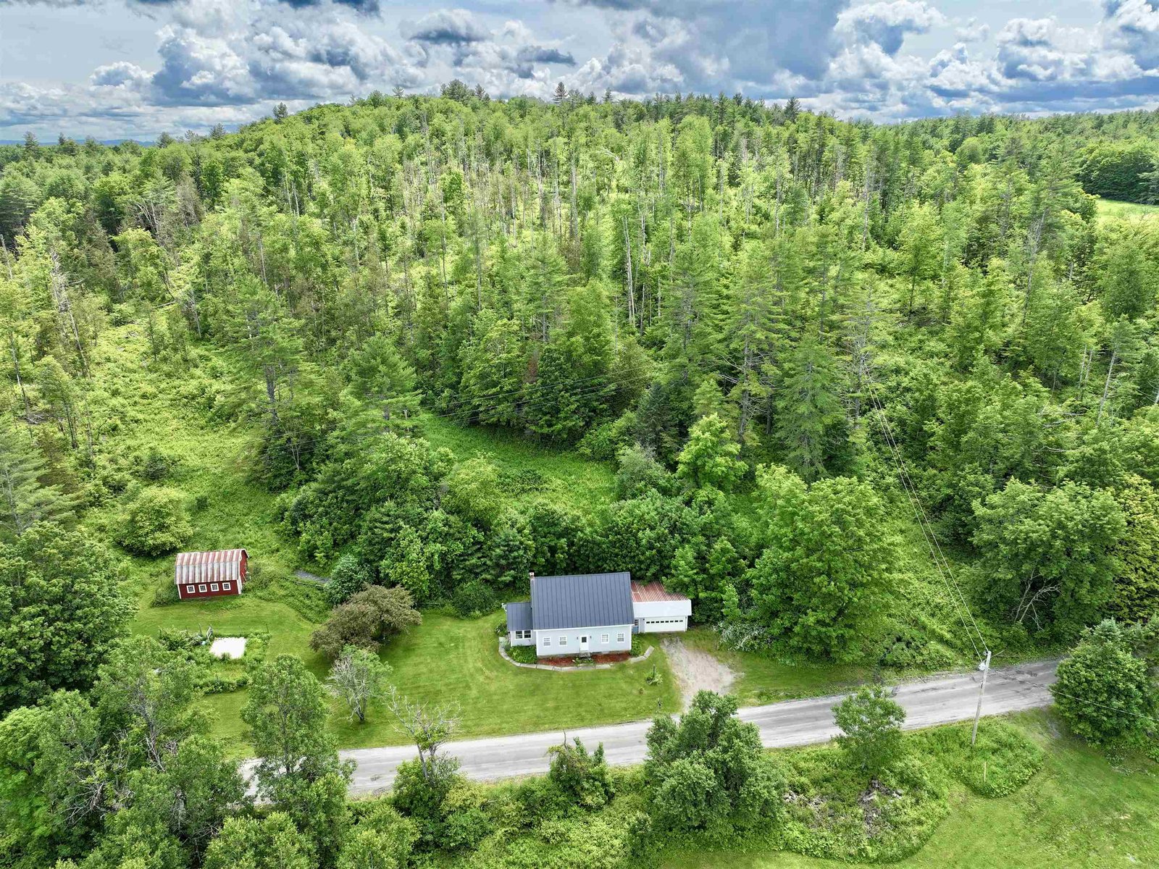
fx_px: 804
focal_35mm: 24
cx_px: 580
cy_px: 434
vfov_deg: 56.8
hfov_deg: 71.6
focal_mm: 12.29
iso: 340
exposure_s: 1/2500
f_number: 2.8
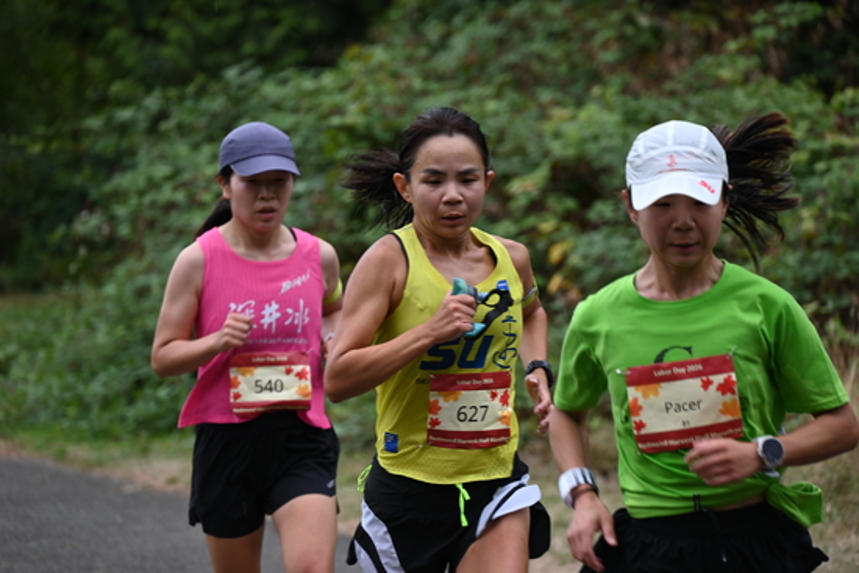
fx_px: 4773
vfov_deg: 6.9
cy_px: 286
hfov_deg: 10.3
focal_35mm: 200
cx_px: 430
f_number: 6.3
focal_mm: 200
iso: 640
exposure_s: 1/250
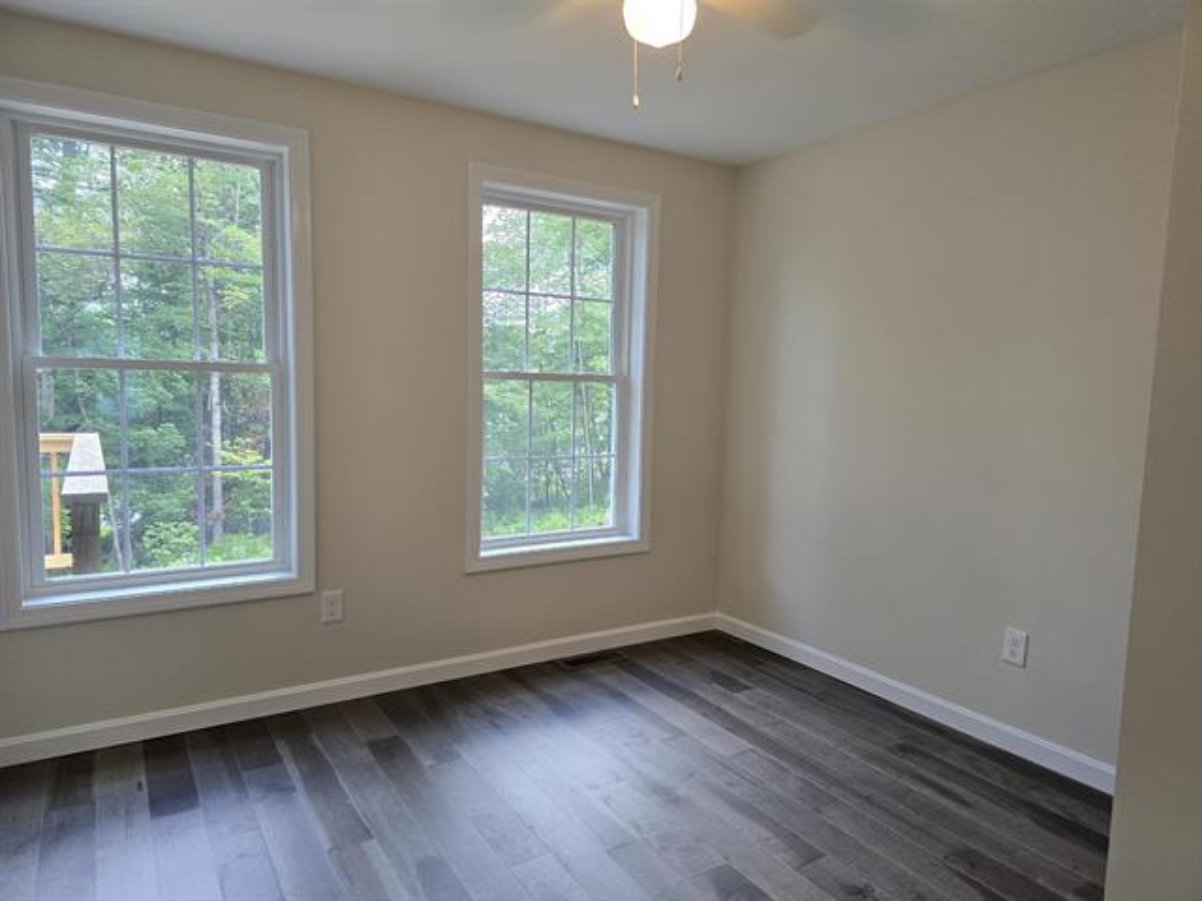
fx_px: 799
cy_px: 450
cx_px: 601
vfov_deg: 58.9
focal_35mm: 23
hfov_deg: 73.9
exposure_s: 1/180
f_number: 1.7
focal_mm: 6.3
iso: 200
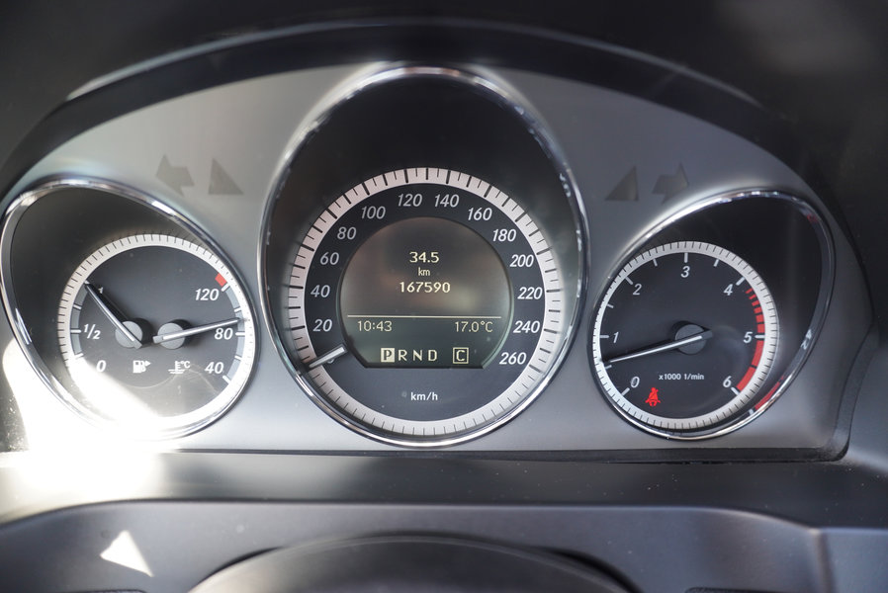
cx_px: 444
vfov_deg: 53.2
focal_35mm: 24
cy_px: 296
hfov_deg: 73.7
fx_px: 592
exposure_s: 1/30
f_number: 3.5
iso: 320
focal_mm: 16
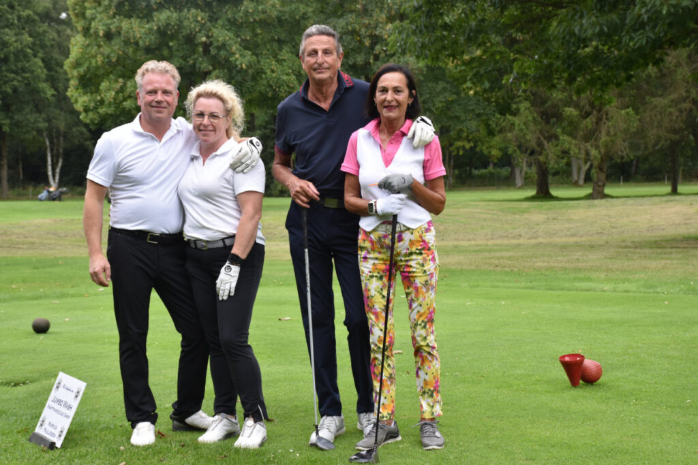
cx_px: 349
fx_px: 1512
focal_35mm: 78
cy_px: 232
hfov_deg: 26.0
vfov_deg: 17.5
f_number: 8
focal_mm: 52
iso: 360
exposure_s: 1/250
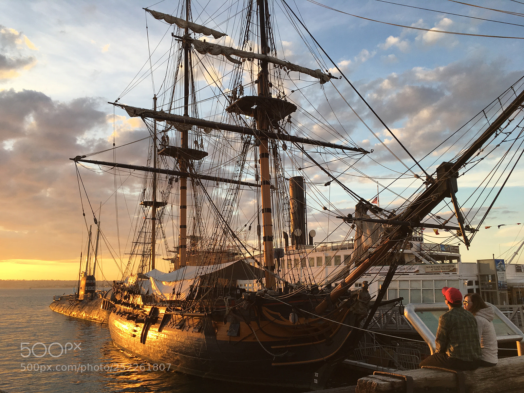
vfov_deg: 48.2
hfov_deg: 61.7
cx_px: 262
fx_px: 439
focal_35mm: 29
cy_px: 196
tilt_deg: +10.1
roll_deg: +0.2
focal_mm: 4.15
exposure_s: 1/345
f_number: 2.2
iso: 25
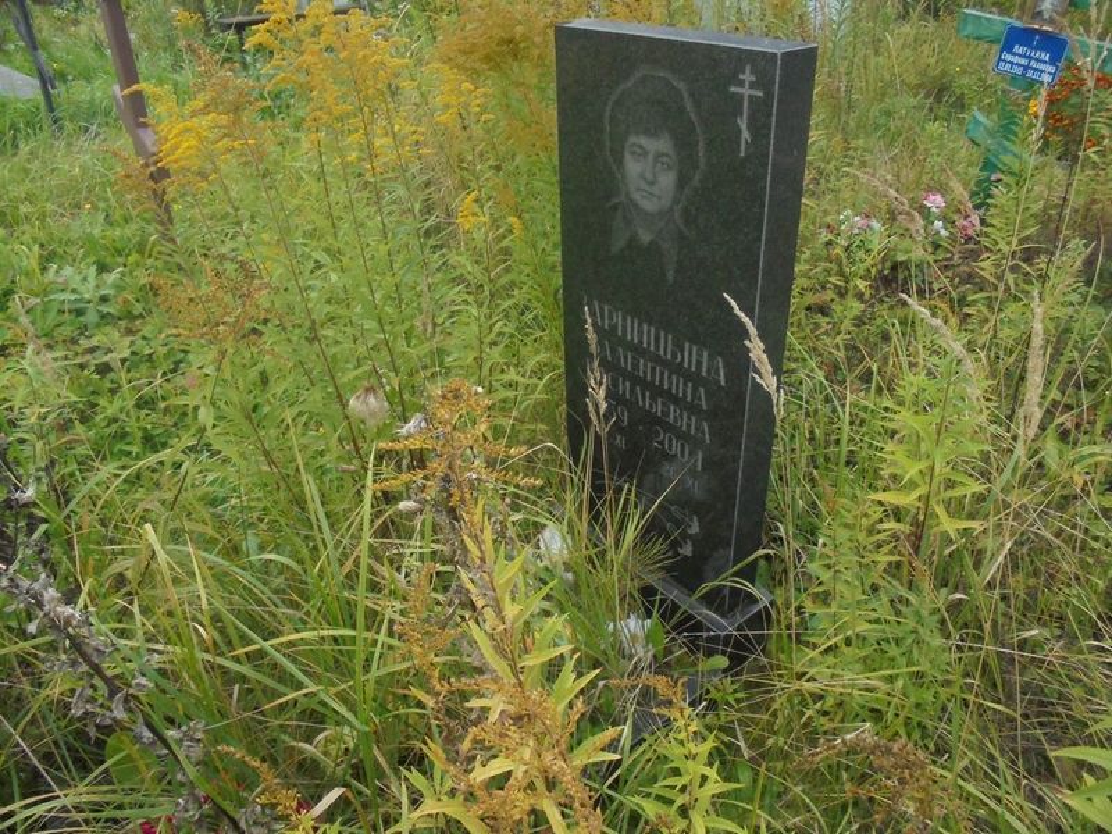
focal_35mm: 26
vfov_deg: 53.1
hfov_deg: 67.3
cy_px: 417
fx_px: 835
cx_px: 556
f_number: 3.5
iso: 160
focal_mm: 4.6
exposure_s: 1/250
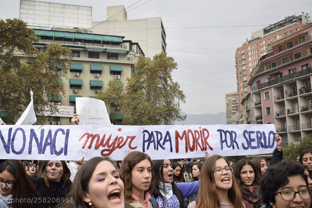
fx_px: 378
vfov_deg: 30.8
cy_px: 97
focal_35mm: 44
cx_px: 136
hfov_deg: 44.8
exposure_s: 1/500
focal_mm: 25
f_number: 4
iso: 200
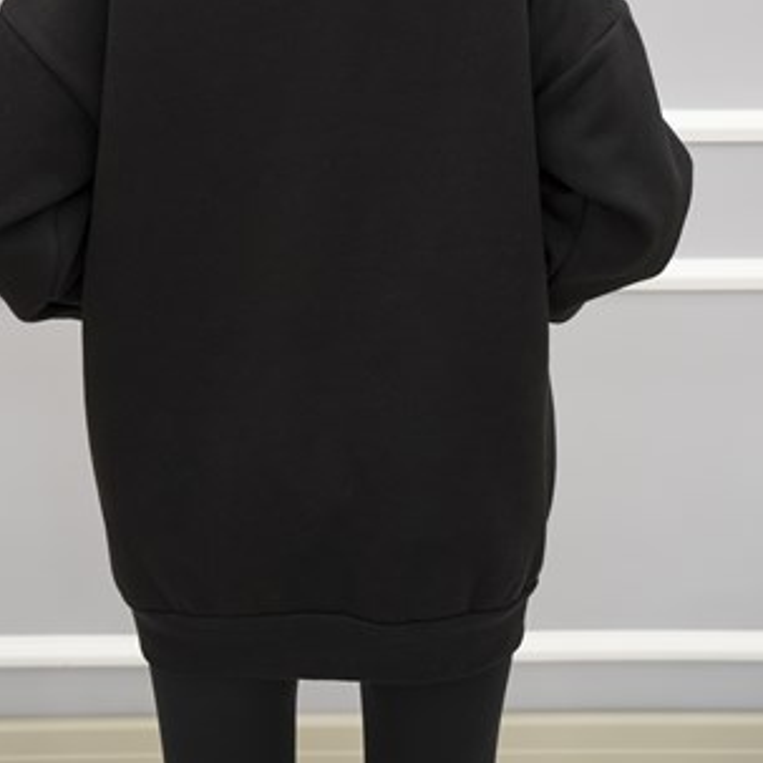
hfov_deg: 31.6
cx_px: 327
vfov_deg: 30.1
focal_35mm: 54
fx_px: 1347
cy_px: 63
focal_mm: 33
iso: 800
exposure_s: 1/60
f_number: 5
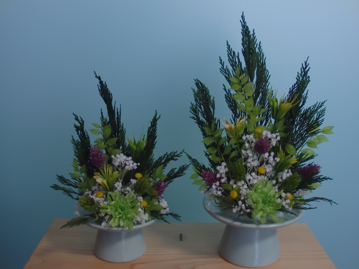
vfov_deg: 32.2
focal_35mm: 45
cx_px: 180
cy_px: 134
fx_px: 467
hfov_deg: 42.1
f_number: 3.8
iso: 640
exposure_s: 1/50
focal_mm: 8
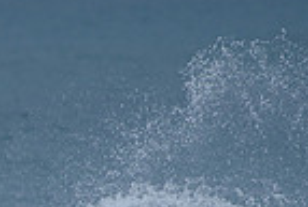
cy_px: 402
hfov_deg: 1.0
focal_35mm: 2022
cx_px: 47
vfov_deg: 0.7
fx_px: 17335
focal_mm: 500
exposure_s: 1/2000
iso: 200
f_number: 5.6
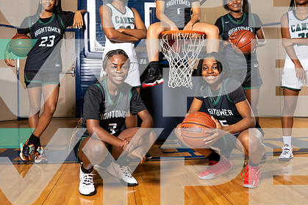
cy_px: 78
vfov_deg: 36.7
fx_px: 308
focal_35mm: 36
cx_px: 148
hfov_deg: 53.1
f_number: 8
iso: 640
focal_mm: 26
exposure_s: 1/250
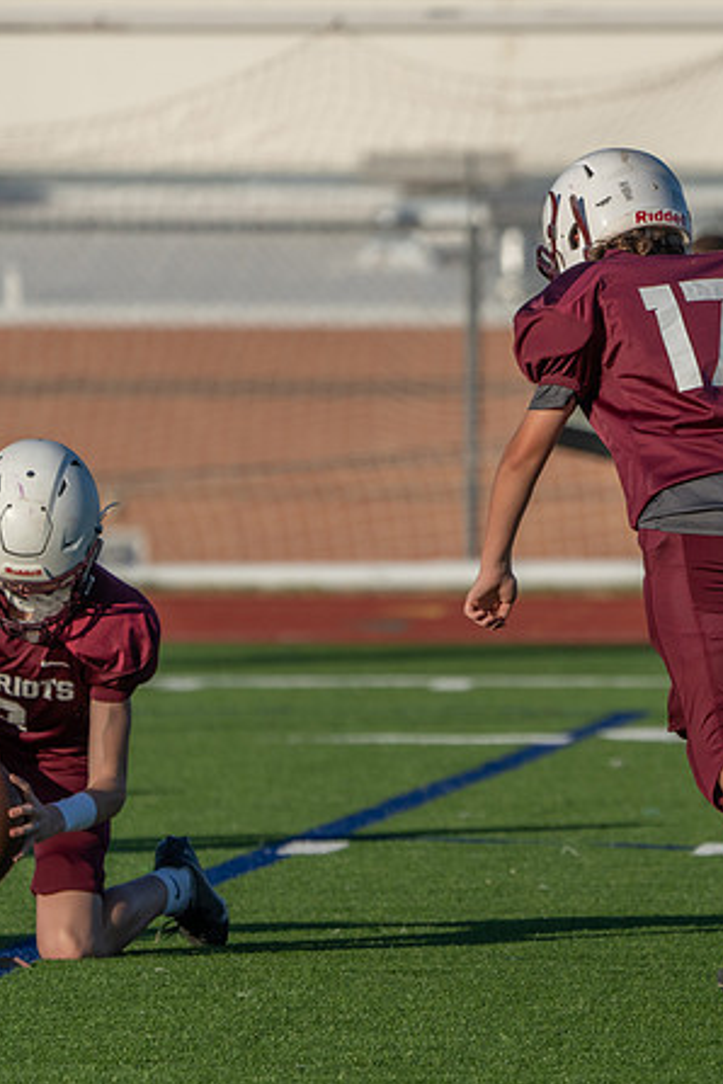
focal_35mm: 508
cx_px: 786
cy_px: 576
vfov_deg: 4.1
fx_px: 15302
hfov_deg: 2.7
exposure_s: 1/1000
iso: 125
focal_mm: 274
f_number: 5.6
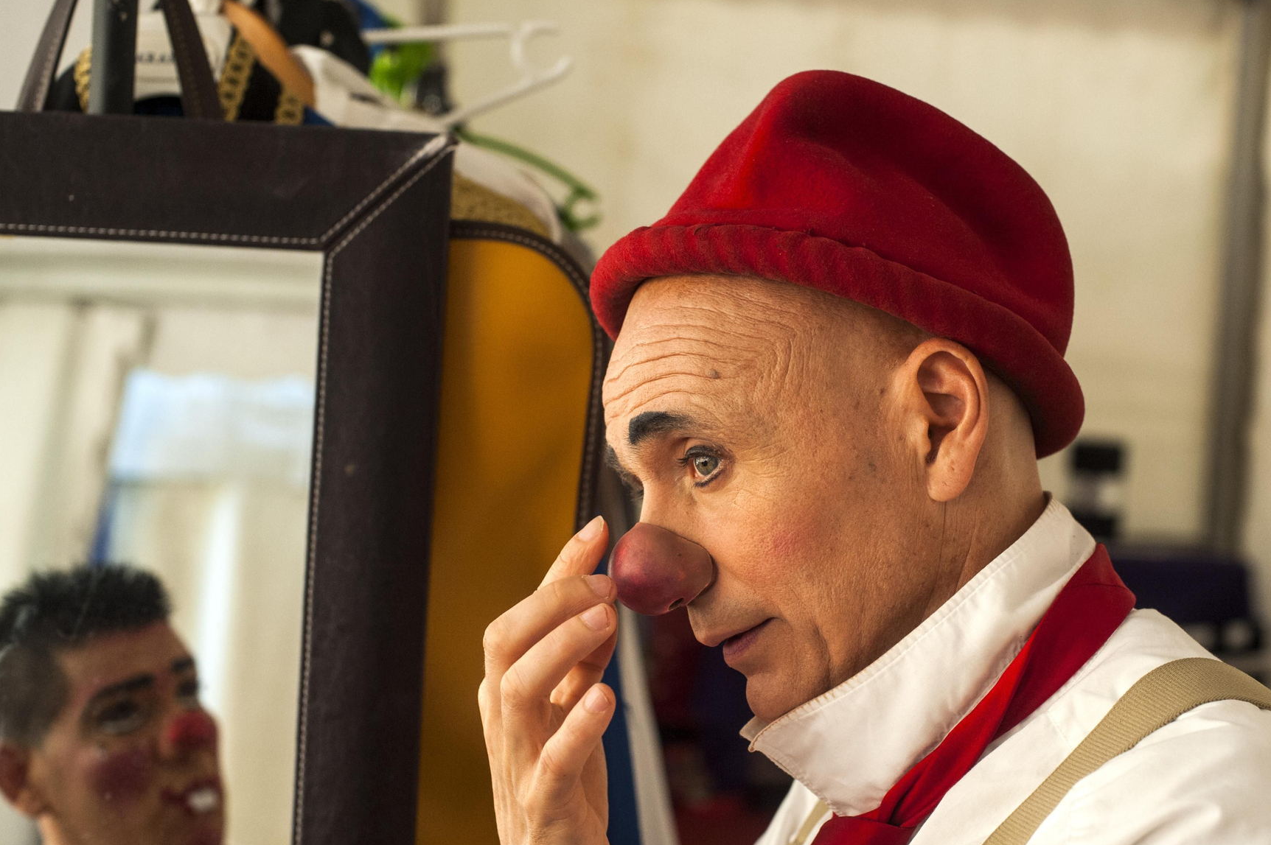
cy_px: 464
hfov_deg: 34.5
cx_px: 700
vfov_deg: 23.3
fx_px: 2046
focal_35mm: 58
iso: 1600
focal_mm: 50
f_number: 4.5
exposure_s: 1/250
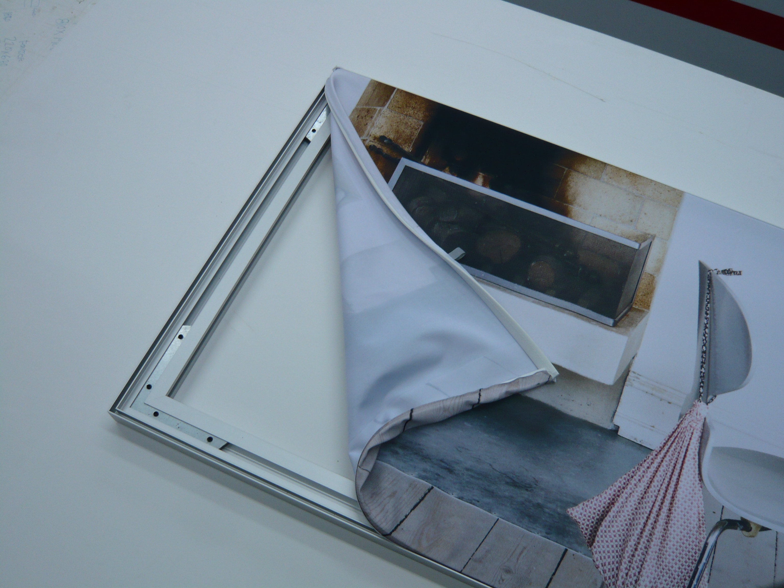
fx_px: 725
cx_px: 392
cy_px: 294
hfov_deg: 56.8
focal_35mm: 32
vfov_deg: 44.2
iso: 100
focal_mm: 5.2
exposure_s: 1/125
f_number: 3
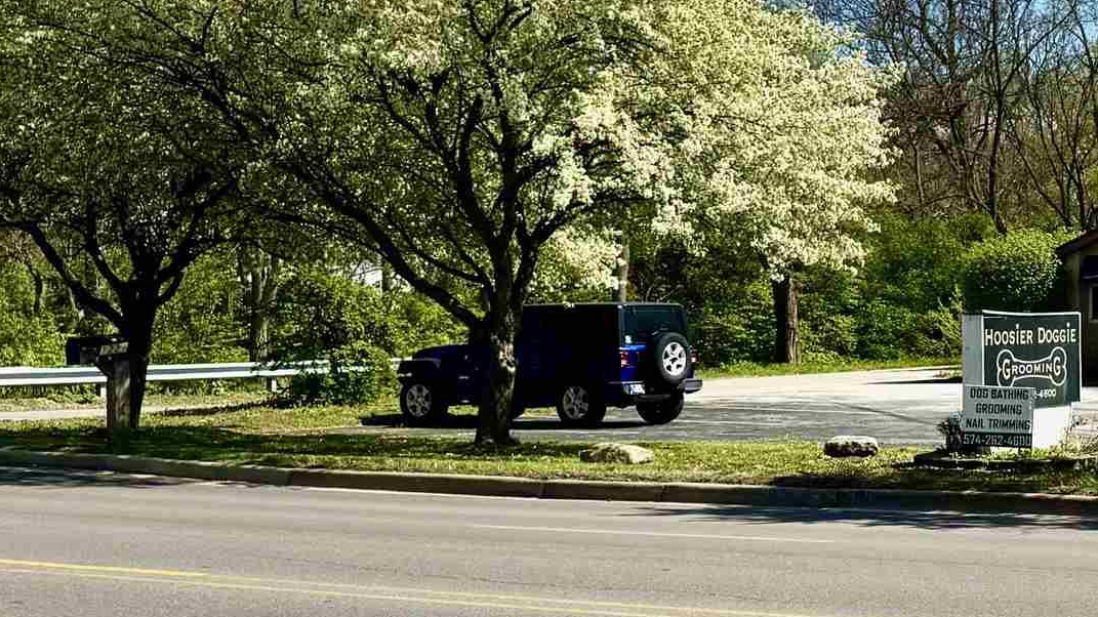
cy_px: 296
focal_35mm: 75
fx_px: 2183
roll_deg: +0.3
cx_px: 1327
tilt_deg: -0.1
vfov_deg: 16.1
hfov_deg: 25.3
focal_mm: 6.76
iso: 80
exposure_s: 1/4950
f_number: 1.78
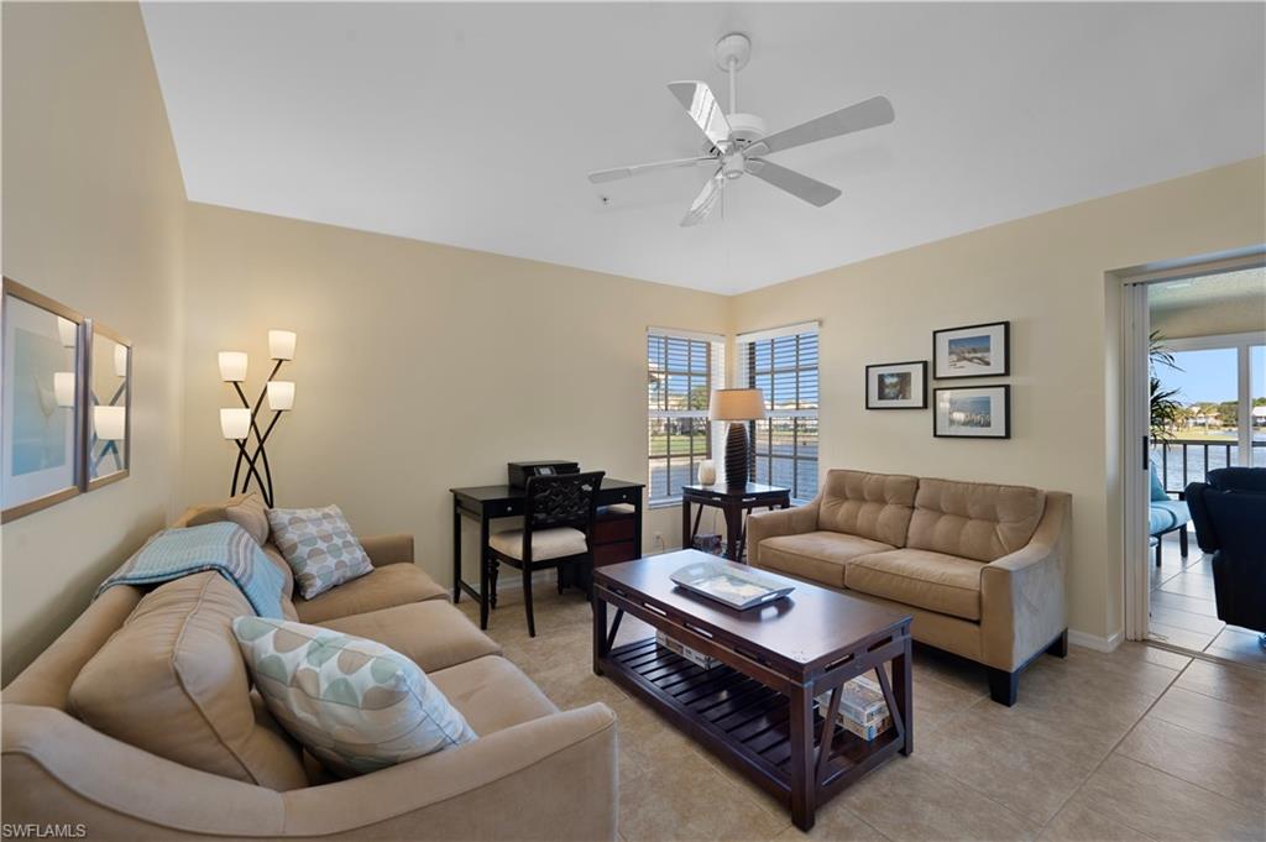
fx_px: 492
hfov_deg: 104.3
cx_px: 633
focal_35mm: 14
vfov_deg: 81.1
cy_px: 421
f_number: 8
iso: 100
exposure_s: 1/5
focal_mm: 14
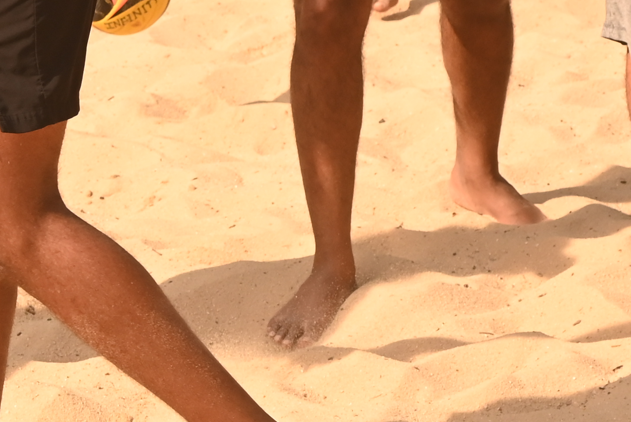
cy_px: -249
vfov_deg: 6.5
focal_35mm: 209
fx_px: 3665
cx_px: 164
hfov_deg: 9.8
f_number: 6.3
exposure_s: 1/1600
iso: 640
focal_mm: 50
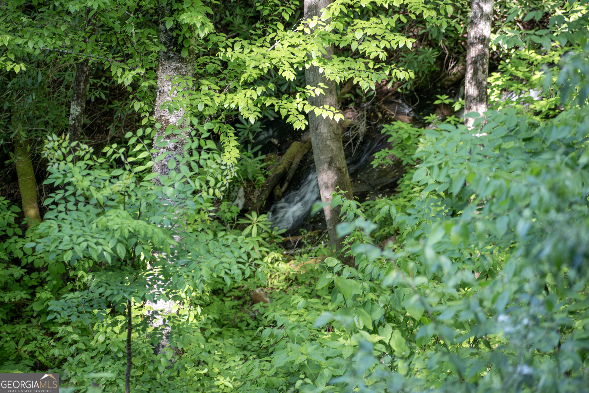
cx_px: 294
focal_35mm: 165
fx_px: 2699
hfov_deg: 12.5
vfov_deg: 8.3
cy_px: 196
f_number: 4.8
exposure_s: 1/25
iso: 200
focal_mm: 110
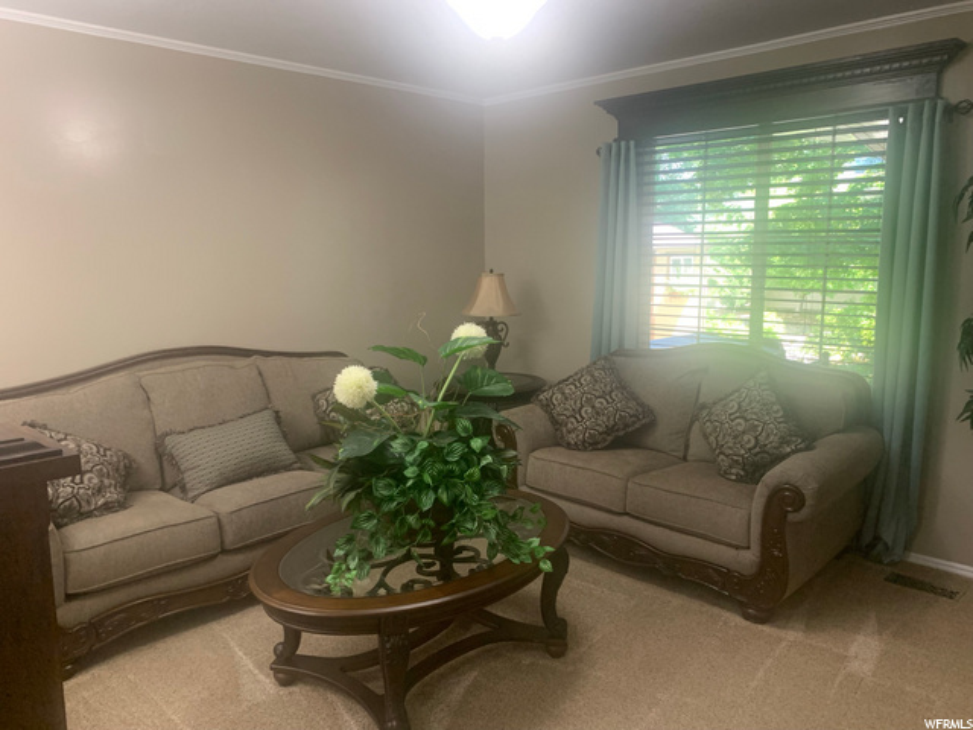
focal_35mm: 26
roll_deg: +1.3
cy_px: 365
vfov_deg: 53.1
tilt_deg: -8.4
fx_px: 731
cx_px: 486
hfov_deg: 67.3
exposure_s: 1/60
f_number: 1.8
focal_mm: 4.25
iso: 200
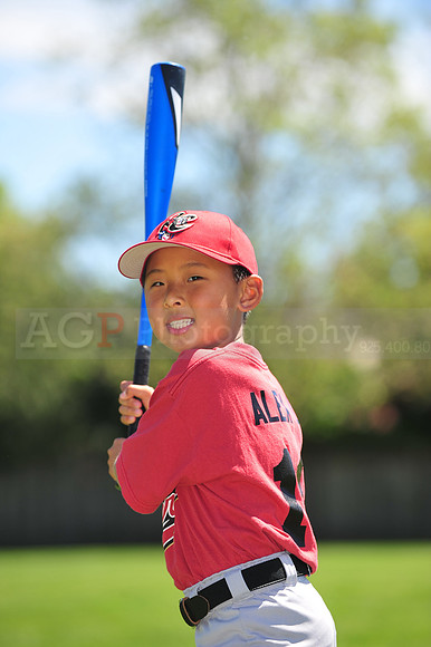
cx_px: 216
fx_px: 3596
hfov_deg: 6.9
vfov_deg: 10.3
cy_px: 324
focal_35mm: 200
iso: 200
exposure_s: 1/640
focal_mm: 200
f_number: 4.5
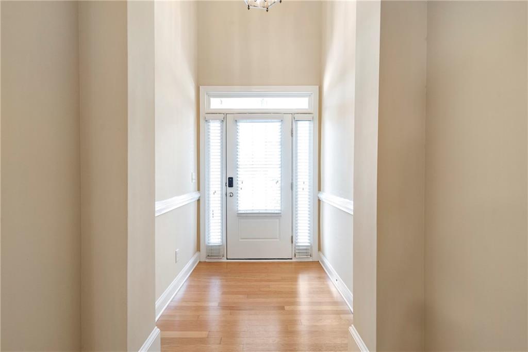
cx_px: 264
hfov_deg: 93.3
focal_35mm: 17
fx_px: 249
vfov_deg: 70.4
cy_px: 176
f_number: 8
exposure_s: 1/8
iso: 640
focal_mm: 17
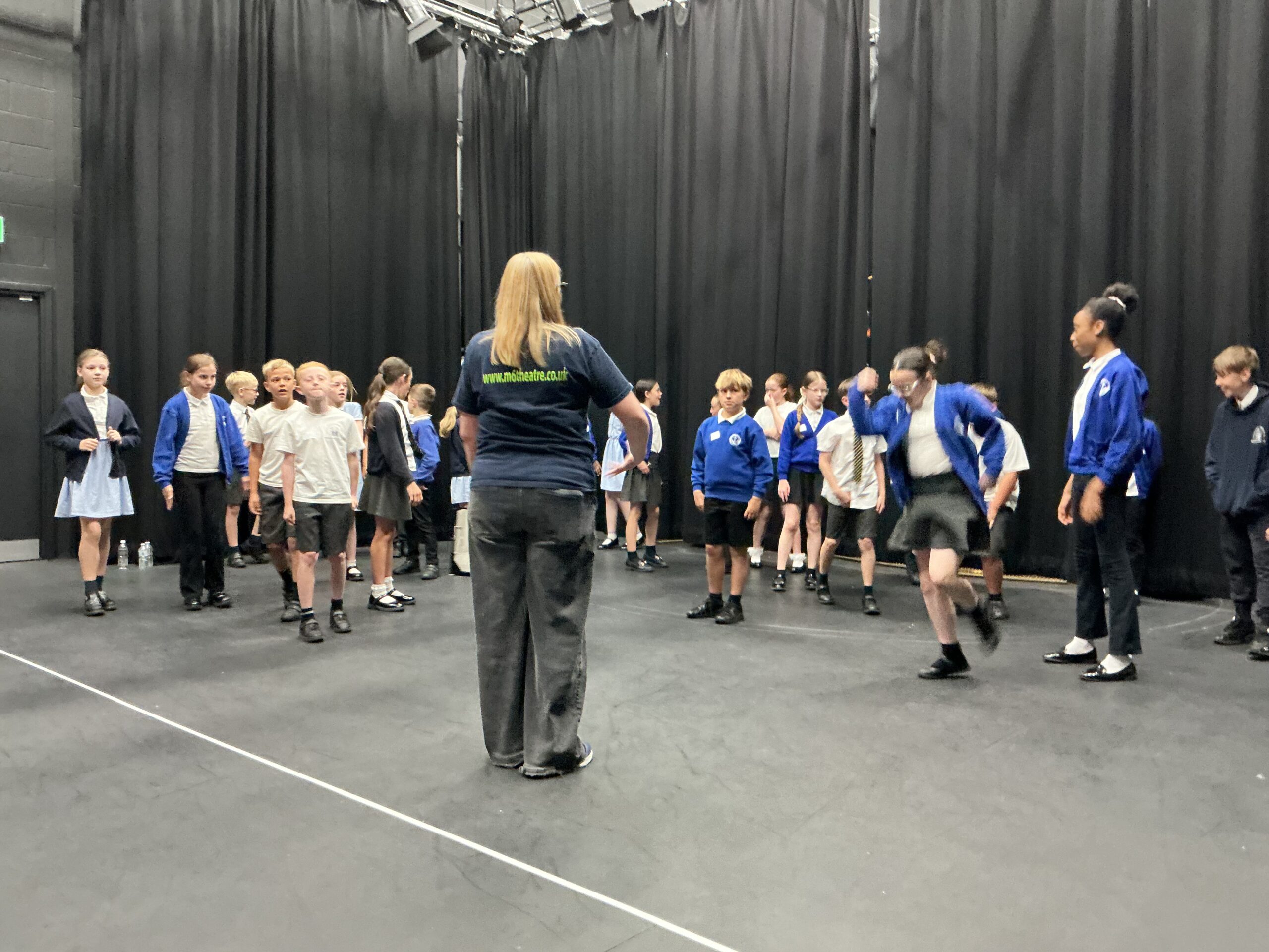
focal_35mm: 29
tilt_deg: -3.8
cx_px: 634
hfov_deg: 61.7
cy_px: 476
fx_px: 1063
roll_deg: +0.2
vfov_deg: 48.2
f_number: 1.8
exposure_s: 1/30
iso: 400
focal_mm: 3
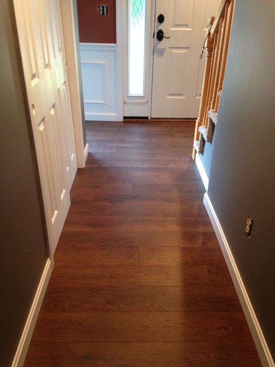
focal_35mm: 33
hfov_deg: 42.9
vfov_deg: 55.4
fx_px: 350
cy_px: 184
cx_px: 138
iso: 200
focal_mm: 4.12
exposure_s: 1/20
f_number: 2.4
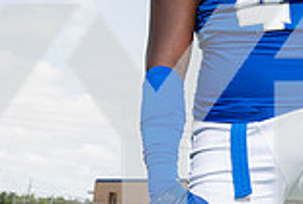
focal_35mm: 112
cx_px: 237
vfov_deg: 12.3
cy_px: 109
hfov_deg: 18.1
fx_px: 944
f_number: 7.1
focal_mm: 30
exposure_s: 1/250
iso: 100
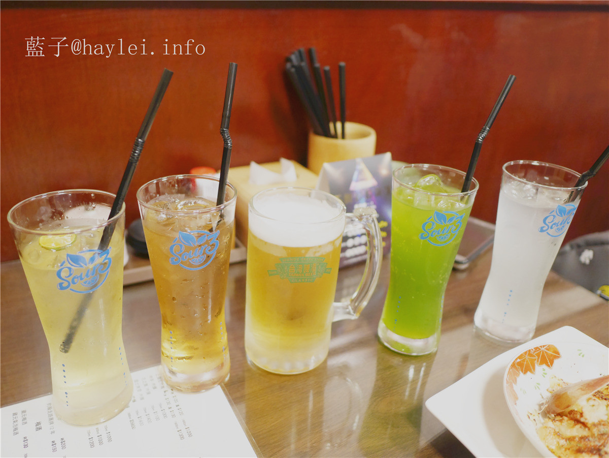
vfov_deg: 46.8
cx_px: 304
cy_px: 229
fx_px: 528
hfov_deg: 59.9
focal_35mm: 30
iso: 1250
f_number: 1.7
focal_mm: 15
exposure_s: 1/60
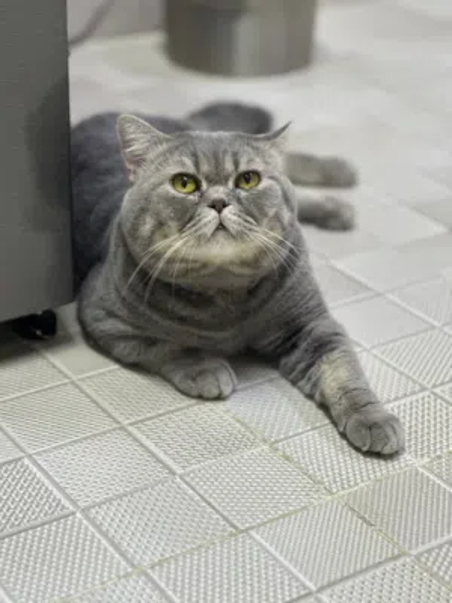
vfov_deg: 25.3
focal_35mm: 77
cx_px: 226
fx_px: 1341
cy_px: 302
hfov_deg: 19.1
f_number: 2.8
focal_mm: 9
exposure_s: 1/33
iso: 200
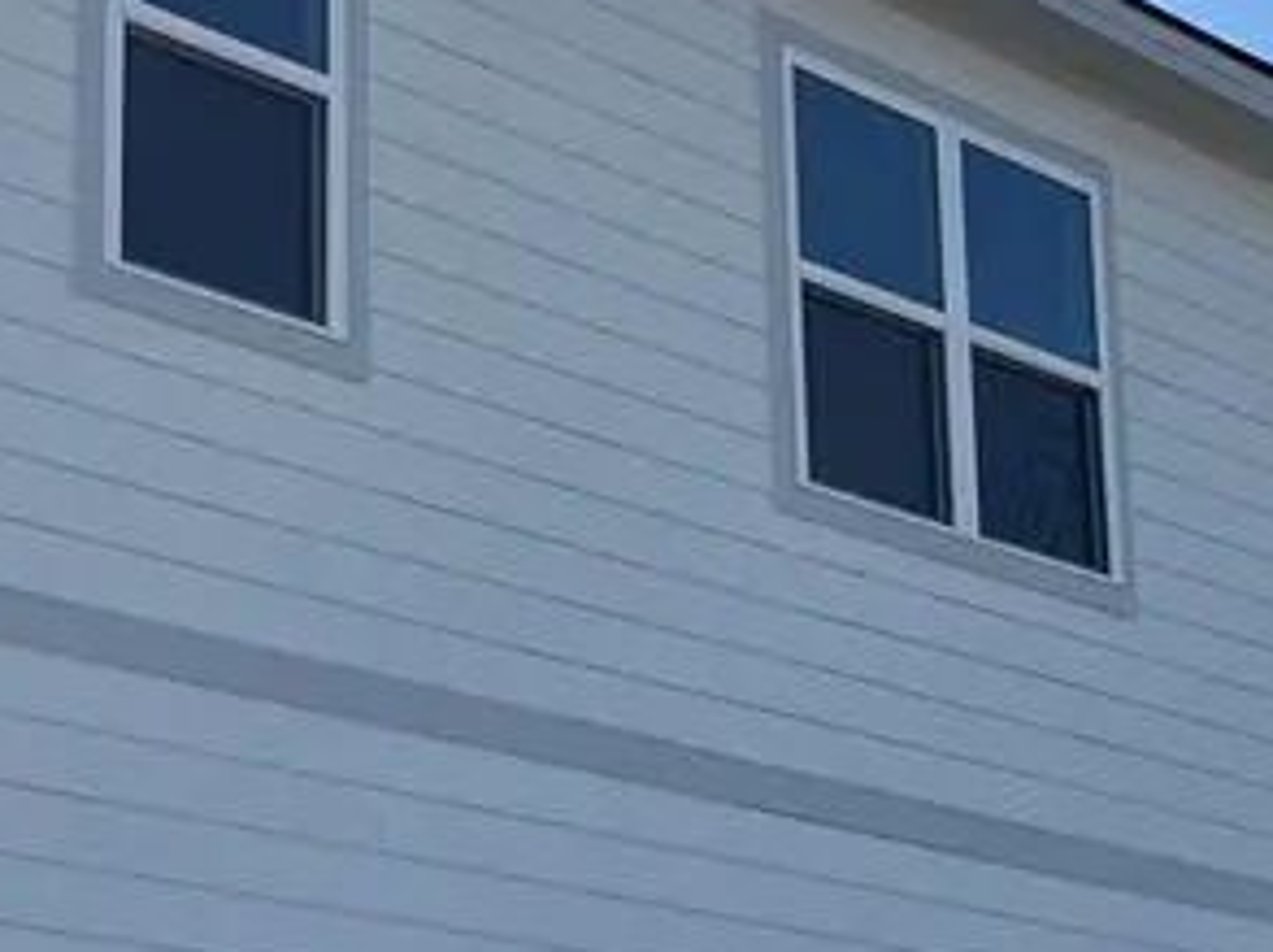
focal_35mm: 91
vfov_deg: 16.1
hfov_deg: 21.1
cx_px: 100
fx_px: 3342
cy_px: 696
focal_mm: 5.1
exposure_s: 1/5319
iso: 50
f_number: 1.6
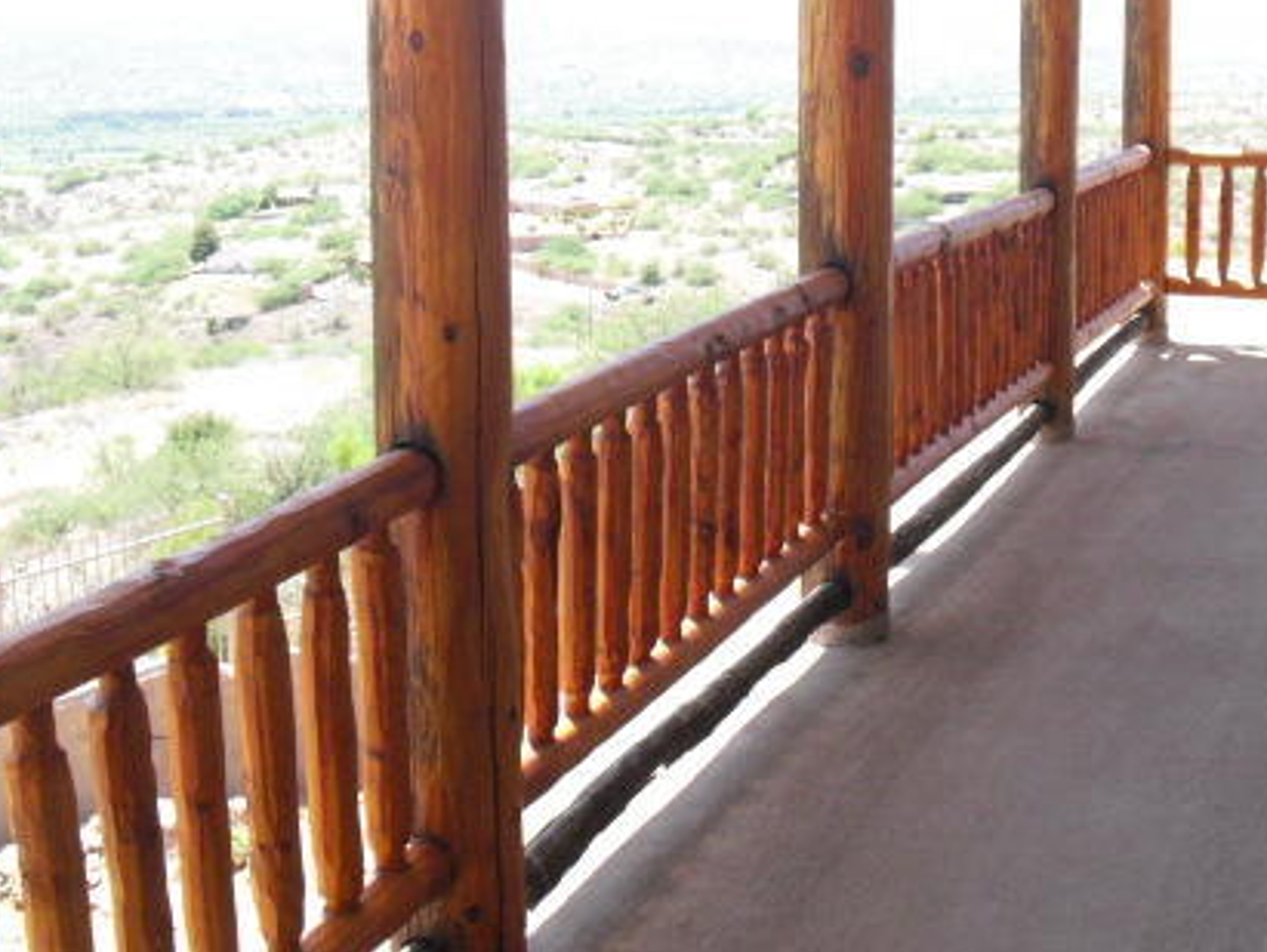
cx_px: 845
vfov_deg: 26.0
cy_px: 336
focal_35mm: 56
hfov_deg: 34.0
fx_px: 2051
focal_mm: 6.3
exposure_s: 1/125
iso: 400
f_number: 7.8
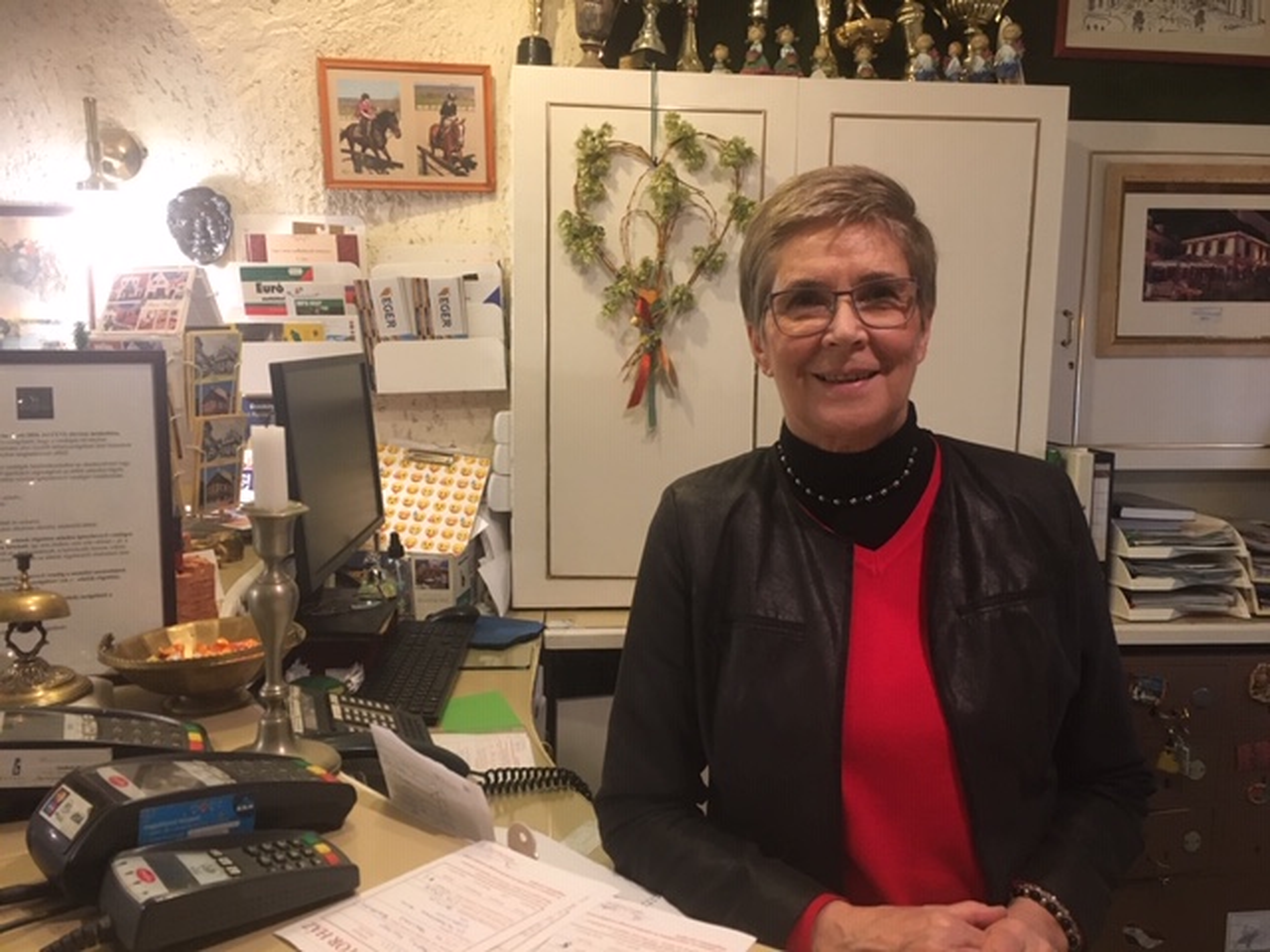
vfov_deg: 48.2
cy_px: 476
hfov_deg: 61.7
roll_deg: -0.9
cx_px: 635
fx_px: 1064
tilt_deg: -7.8
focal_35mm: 29
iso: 250
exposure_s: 1/33
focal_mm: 4.15
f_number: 2.2
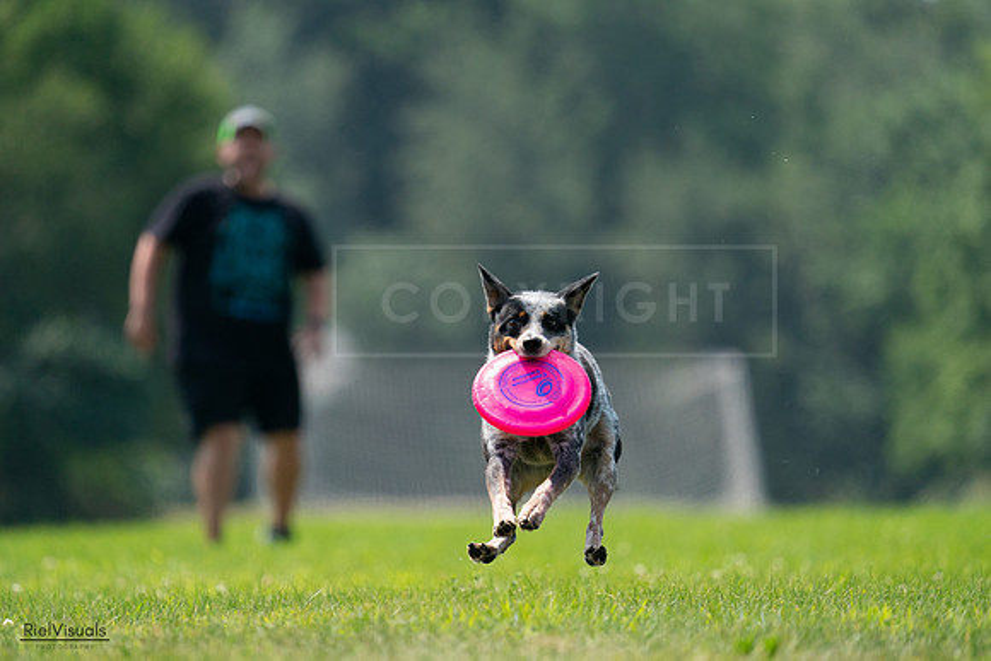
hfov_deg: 4.2
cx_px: 496
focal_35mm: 496
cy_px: 330
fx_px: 13656
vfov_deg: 2.8
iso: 1600
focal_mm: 496
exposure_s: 1/4000
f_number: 6.3
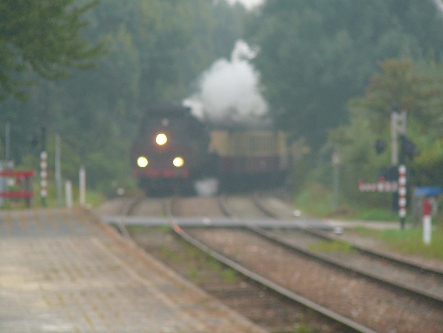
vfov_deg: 4.2
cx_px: 222
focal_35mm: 350
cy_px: 166
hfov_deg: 5.7
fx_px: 4479
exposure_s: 1/40
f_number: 4.2
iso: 80
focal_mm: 52
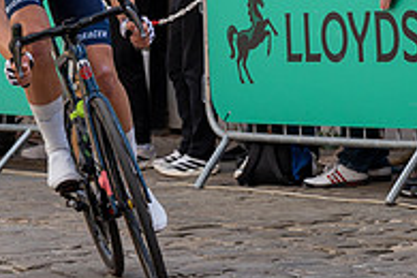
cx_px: 27
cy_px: -165
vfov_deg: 4.8
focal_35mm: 284
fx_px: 3289
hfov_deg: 7.2
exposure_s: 1/1000
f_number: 5
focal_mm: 70
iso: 250
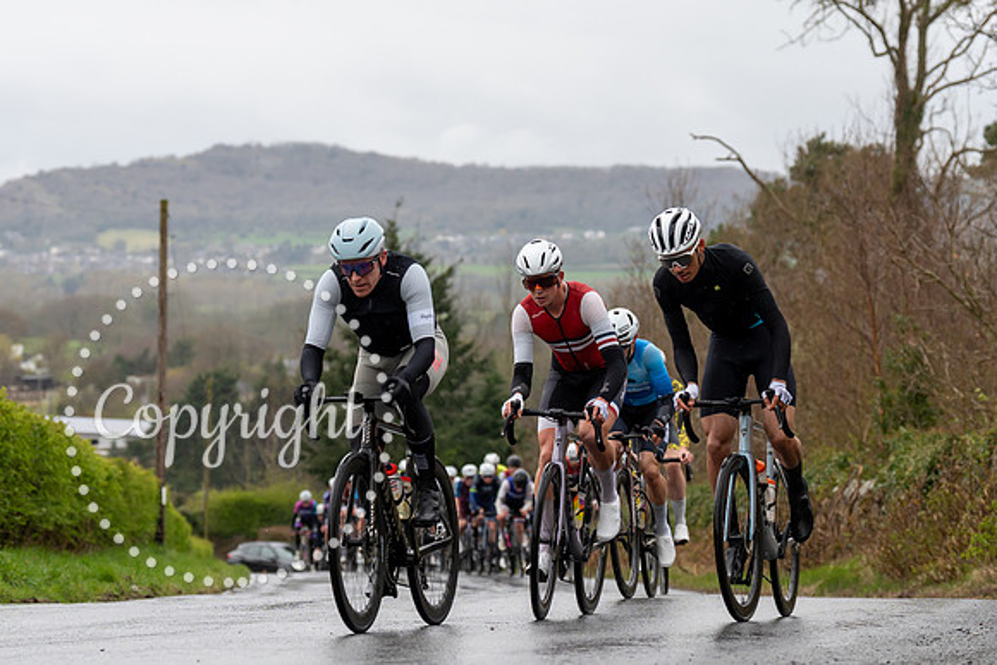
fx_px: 4082
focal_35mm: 147
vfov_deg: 9.3
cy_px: 294
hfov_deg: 13.9
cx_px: 554
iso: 400
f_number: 4
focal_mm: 100
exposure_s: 1/1000
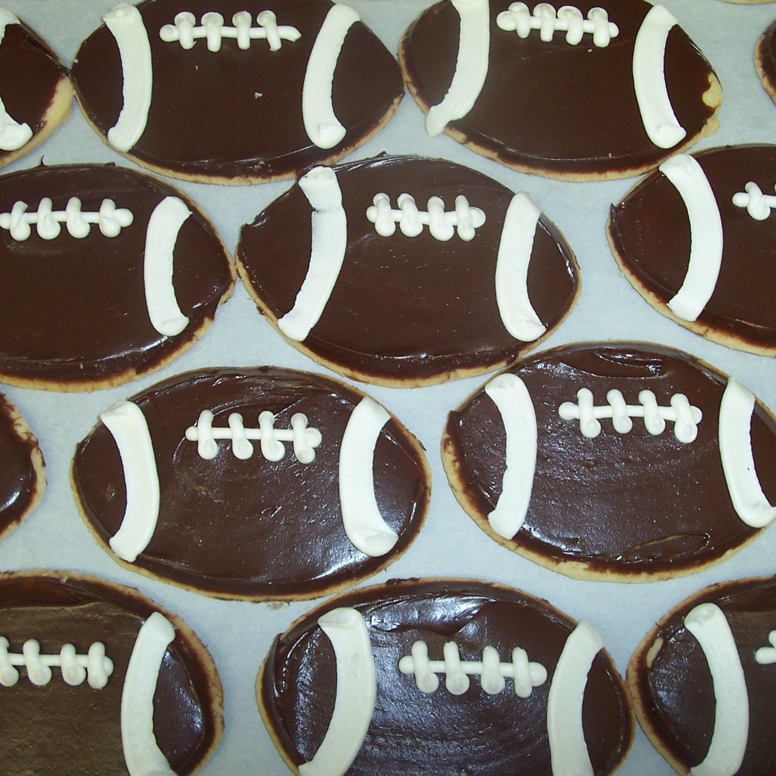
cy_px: 390
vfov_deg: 38.3
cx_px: 442
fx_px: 1116
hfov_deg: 38.3
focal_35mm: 44
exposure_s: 1/60
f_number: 2.8
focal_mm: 5.6
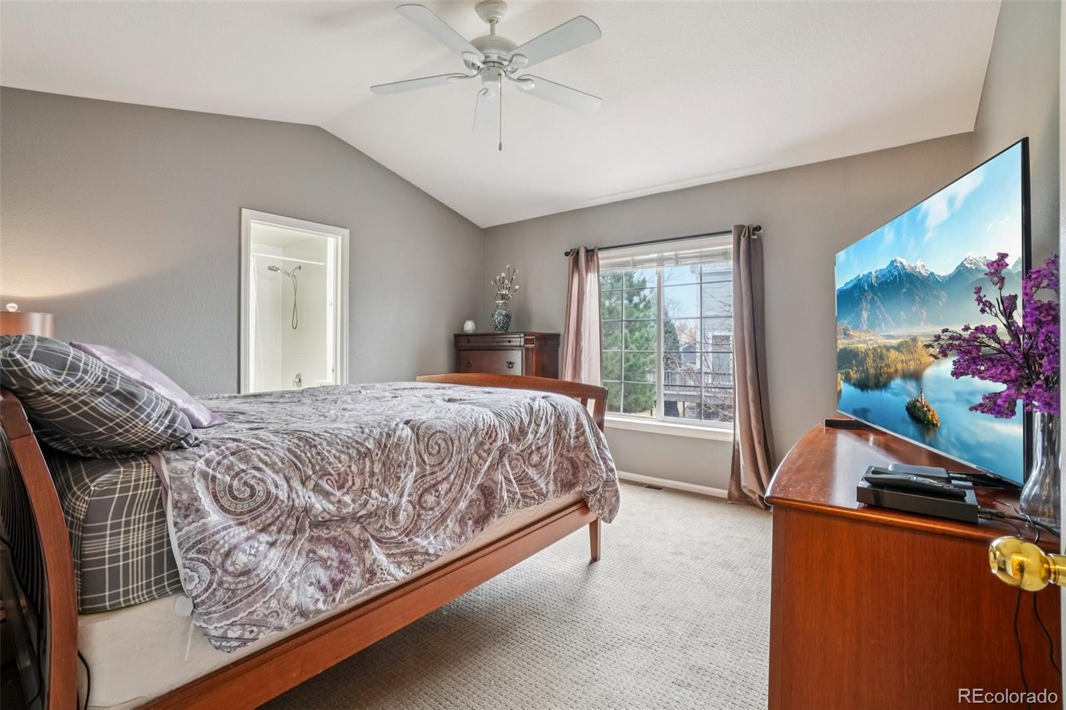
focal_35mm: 15
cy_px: 355
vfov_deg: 77.3
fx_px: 444
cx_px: 533
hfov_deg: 100.4
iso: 400
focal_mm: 10
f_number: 8
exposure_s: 1/8
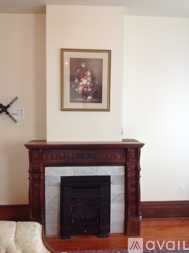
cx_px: 94
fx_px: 255
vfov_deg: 52.7
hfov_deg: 40.6
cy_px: 126
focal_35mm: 35
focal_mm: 4.28
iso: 64
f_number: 2.4
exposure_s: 1/40
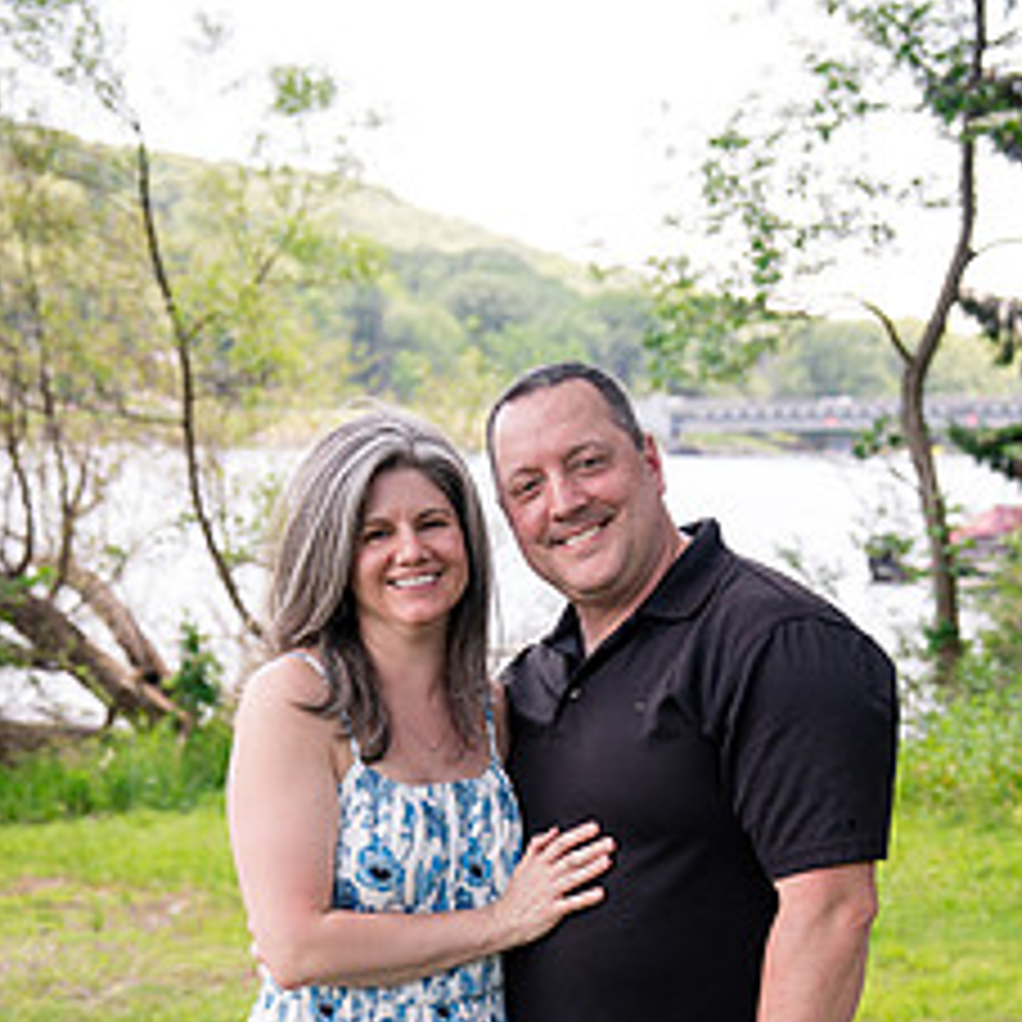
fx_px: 2305
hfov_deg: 25.0
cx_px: 554
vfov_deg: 24.1
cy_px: 968
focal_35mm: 69
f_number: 3.5
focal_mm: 41
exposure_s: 1/250
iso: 160
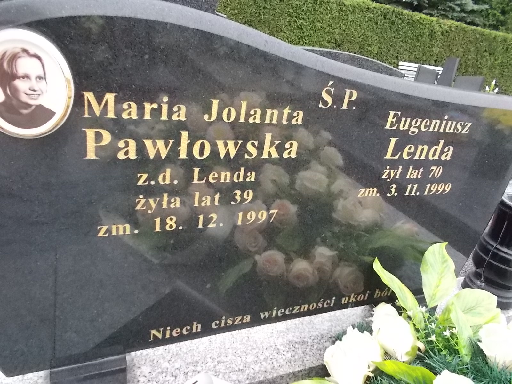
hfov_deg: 67.3
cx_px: 256
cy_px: 192
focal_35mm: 26
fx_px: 385
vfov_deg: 53.1
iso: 400
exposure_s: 1/125
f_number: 8
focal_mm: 4.6
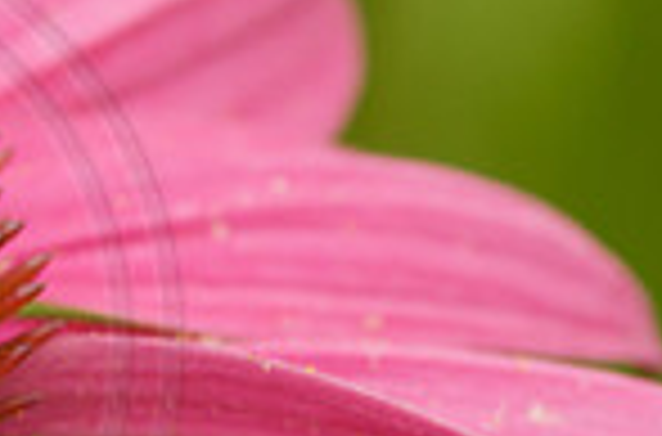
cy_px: 375
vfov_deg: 1.2
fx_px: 21721
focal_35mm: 1185
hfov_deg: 1.7
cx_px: -284
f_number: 11
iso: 200
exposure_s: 1/15
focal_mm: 200
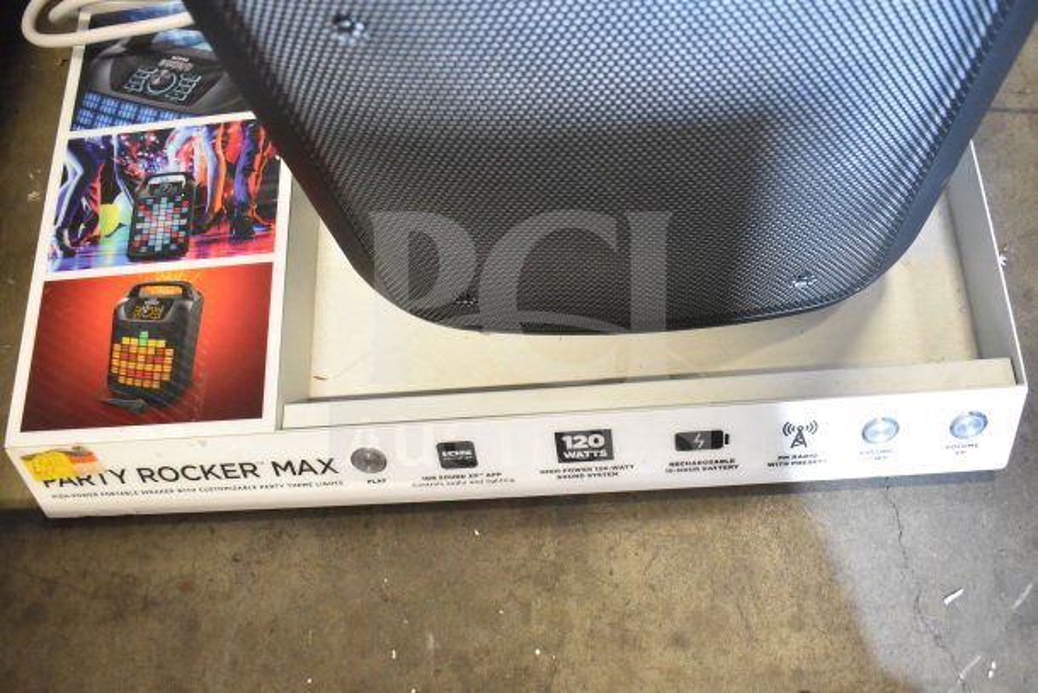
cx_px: 519
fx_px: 952
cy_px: 346
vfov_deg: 40.0
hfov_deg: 57.2
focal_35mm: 33
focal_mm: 22
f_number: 3.8
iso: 2800
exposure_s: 1/40
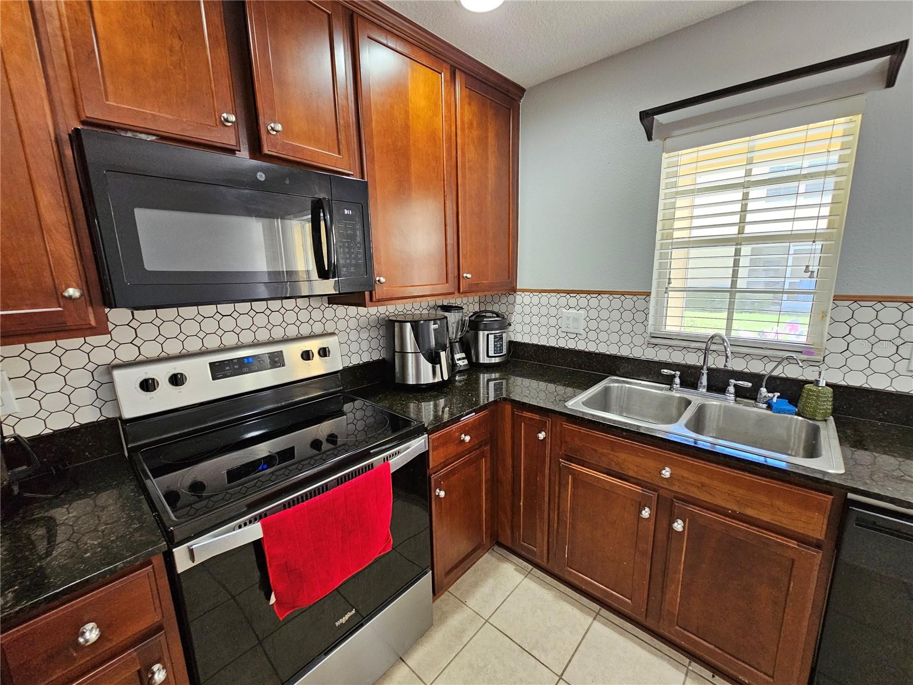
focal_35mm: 13
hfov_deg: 106.2
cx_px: 456
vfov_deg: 89.9
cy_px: 342
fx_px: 343
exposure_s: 1/60
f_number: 2.2
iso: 320
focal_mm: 2.2
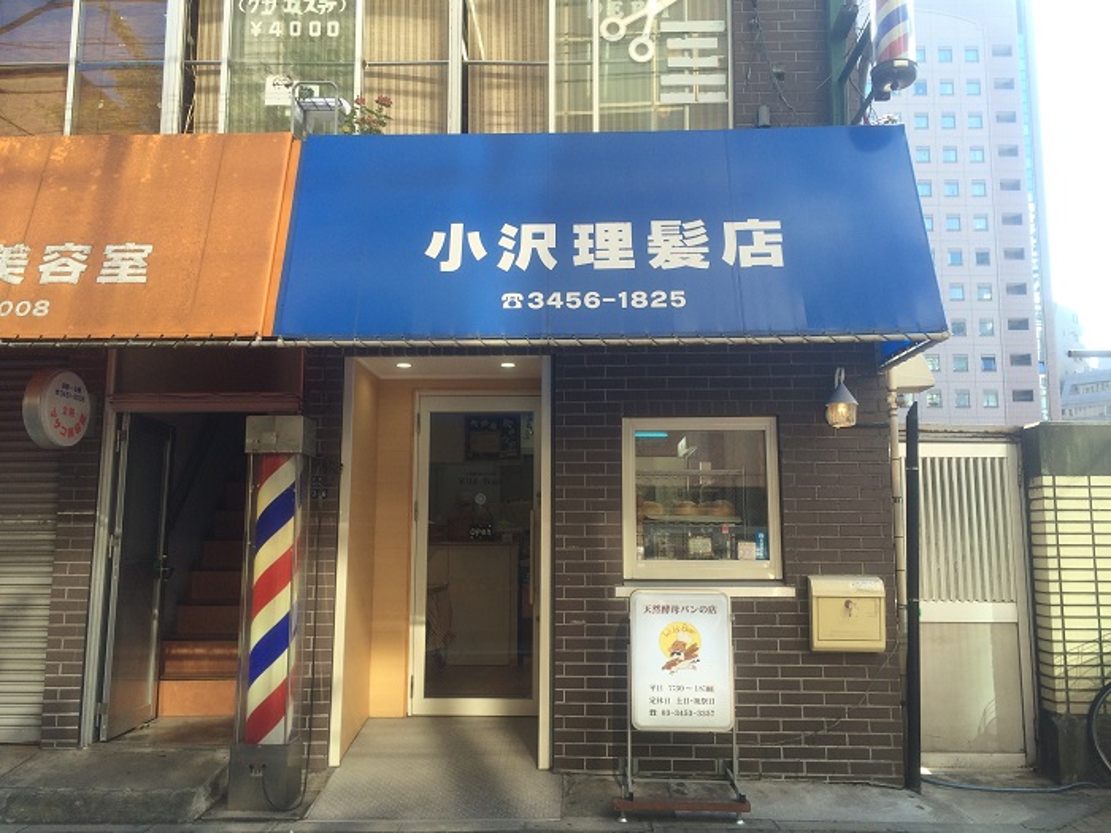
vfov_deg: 48.2
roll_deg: +0.4
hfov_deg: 61.7
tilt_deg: +8.1
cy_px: 416
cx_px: 556
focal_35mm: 29
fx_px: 931
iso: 32
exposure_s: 1/270
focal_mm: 4.15
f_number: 2.2
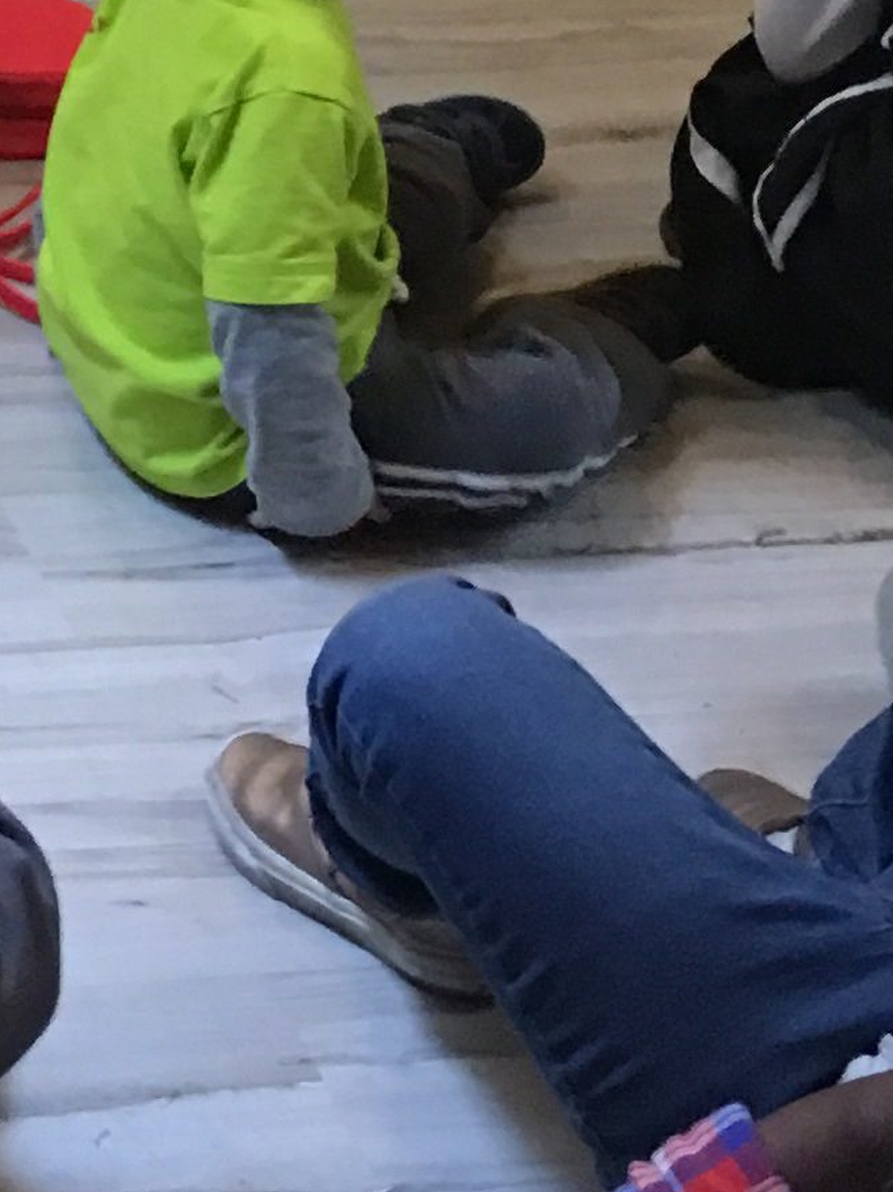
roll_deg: -1.3
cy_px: -610
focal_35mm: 133
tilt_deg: -17.2
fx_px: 4576
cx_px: -820
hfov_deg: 10.4
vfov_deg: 13.9
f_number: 2.2
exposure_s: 1/10
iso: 80
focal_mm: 4.15
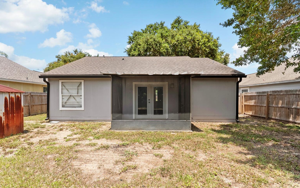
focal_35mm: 19
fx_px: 155
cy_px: 99
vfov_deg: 62.2
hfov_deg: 88.0
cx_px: 147
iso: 100
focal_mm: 18
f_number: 8
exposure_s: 1/200
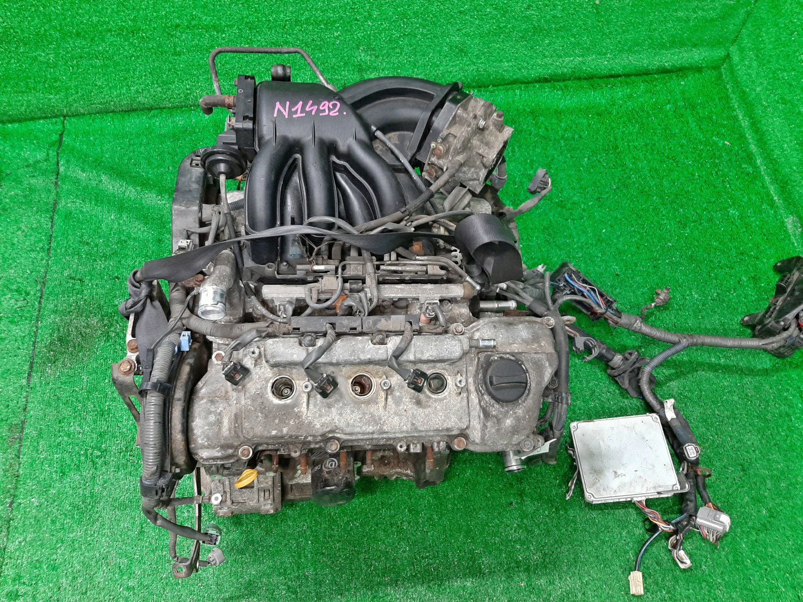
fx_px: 603
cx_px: 402
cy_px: 301
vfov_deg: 53.1
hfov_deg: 67.3
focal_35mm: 26
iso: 200
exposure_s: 1/50
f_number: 1.7
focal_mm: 3.93
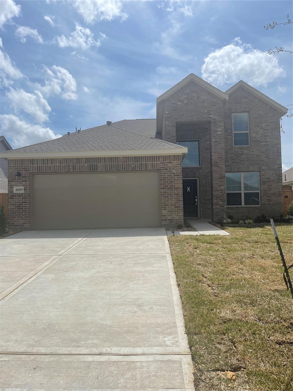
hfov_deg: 53.1
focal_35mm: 26
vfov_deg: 67.3
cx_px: 146
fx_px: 293
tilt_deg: +2.0
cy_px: 196
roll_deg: +0.7
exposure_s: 1/8547
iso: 32
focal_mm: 5.1
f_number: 1.6
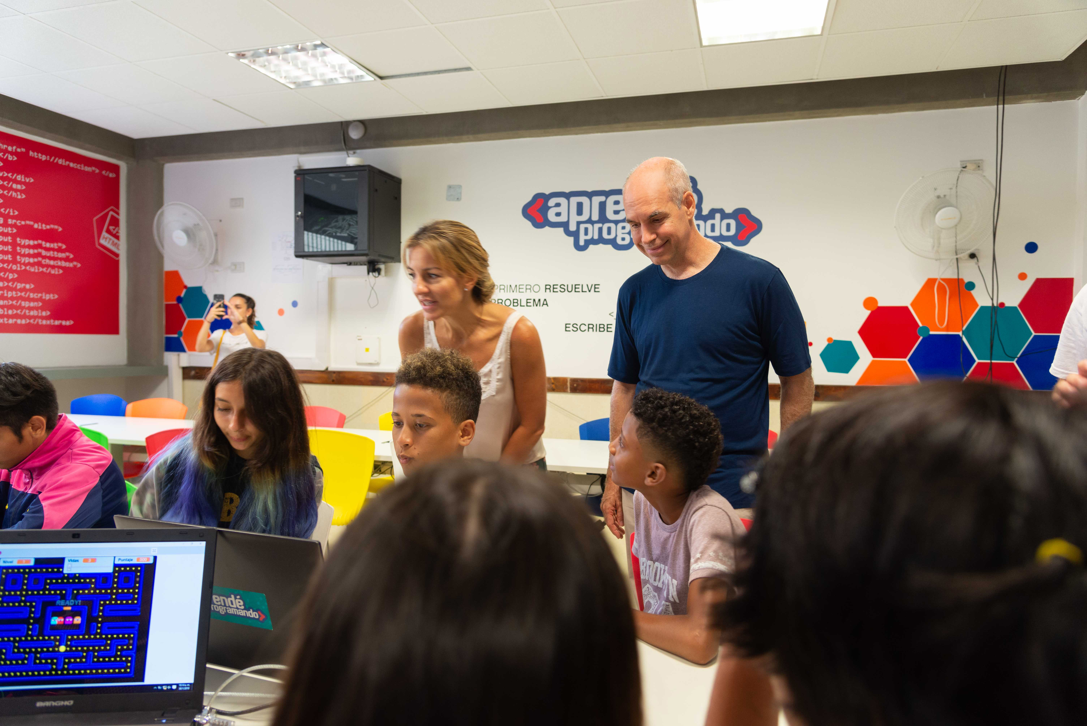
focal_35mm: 24
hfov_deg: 73.7
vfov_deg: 53.2
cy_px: 363
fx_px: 725
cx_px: 544
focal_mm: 24
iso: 500
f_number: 4
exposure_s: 1/50
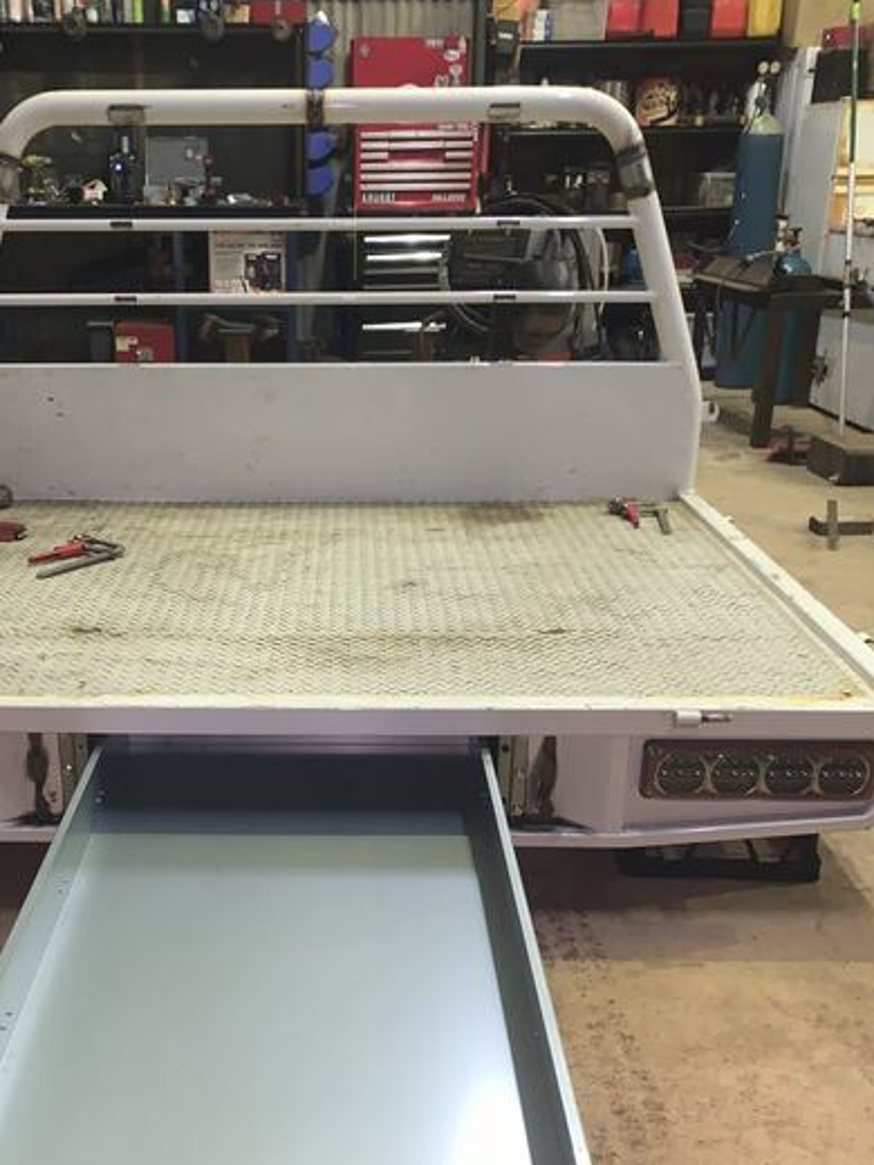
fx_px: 1347
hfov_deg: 35.7
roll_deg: -0.2
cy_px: 782
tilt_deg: -23.1
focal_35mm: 40
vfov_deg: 46.0
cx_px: 314
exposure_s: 1/13
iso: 100
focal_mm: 4.25
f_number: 1.8
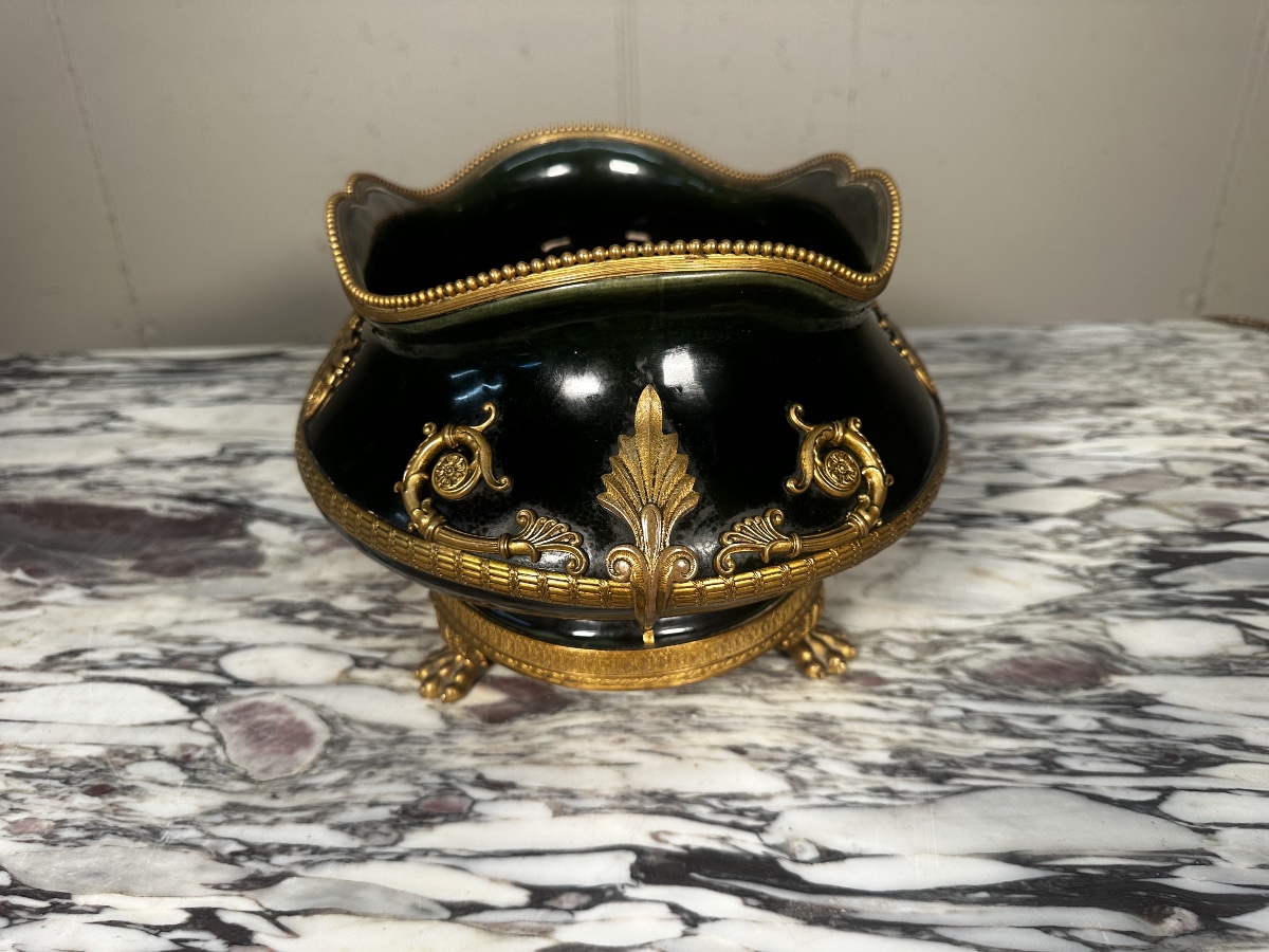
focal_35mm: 24
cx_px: 634
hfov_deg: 71.6
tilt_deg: -25.3
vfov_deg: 56.8
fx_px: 880
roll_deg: +2.6
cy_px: 476
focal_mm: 6.86
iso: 125
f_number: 1.78
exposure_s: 1/100
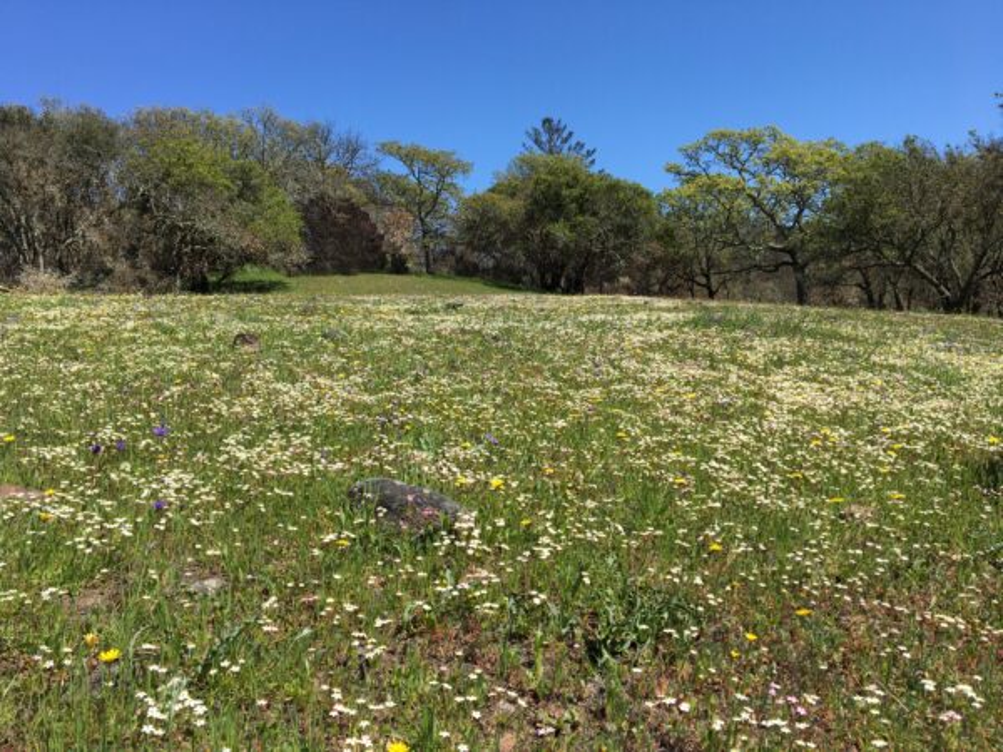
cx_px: 502
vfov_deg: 48.2
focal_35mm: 29
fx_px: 840
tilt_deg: +0.7
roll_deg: +2.6
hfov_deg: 61.7
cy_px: 376
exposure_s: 1/1538
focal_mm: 4.15
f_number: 2.2
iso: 25
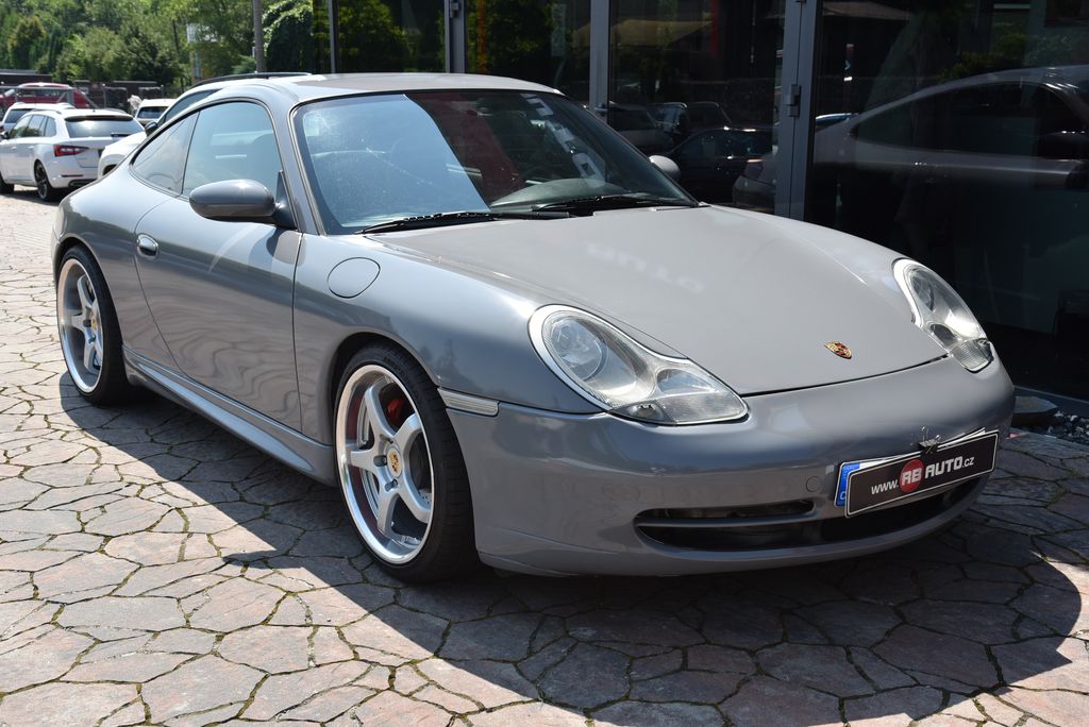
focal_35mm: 46
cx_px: 544
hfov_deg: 42.7
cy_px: 364
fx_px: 1392
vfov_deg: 29.3
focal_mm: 46
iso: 500
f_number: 10
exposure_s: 1/400
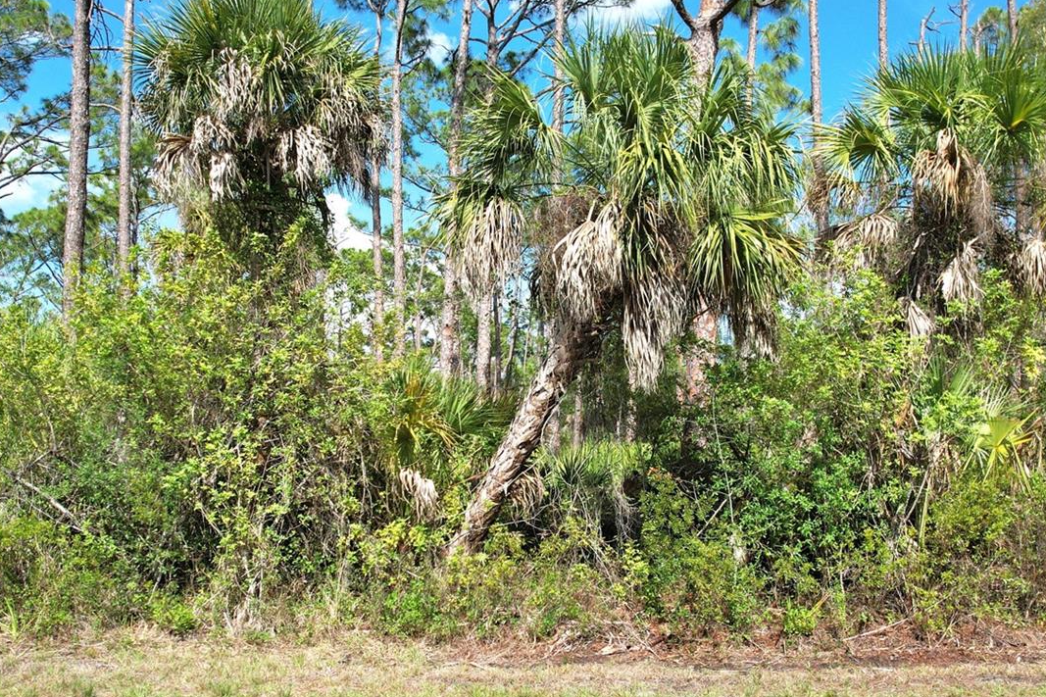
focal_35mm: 33
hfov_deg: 57.2
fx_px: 959
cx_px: 520
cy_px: 425
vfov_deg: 39.7
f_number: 2.8
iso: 100
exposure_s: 1/1600
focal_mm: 8.38
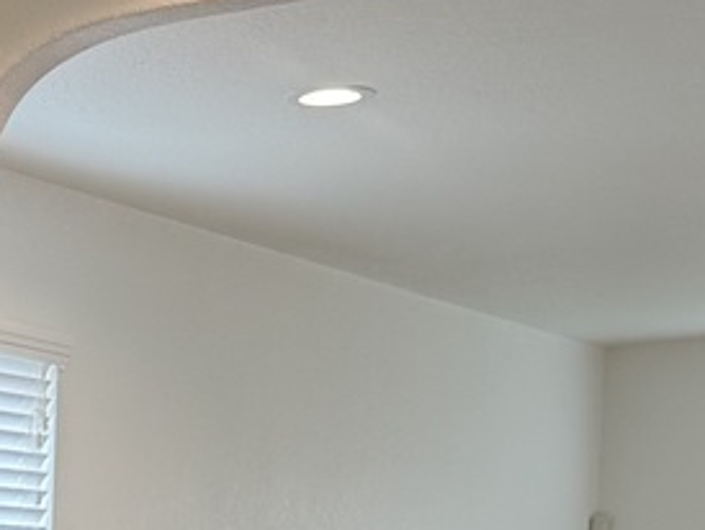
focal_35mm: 126
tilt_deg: -10.7
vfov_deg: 10.4
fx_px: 2568
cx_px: -466
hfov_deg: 14.2
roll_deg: +0.7
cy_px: 1204
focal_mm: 6.76
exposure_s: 1/60
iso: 160
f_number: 1.78
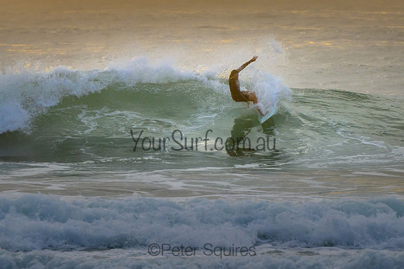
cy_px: 92
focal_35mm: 550
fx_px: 6171
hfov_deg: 3.7
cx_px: 223
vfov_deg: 2.5
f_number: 5.6
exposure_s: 1/2000
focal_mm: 400
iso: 1250
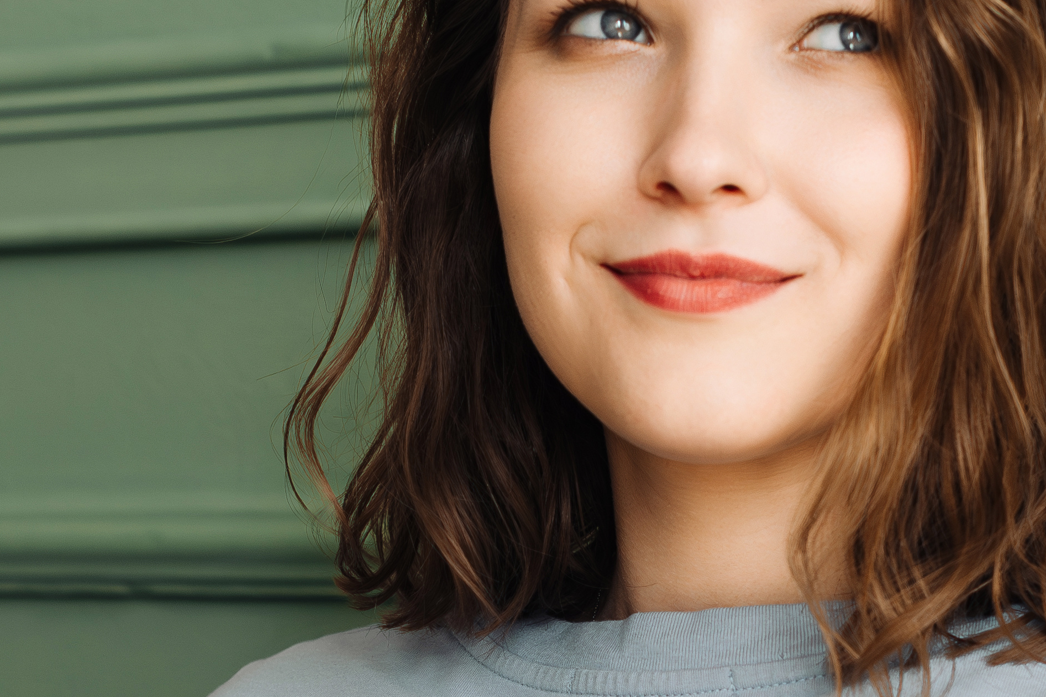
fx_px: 4619
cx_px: 593
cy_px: 618
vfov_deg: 8.6
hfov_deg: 12.9
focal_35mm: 159
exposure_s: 1/800
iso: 640
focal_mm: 50
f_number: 3.5
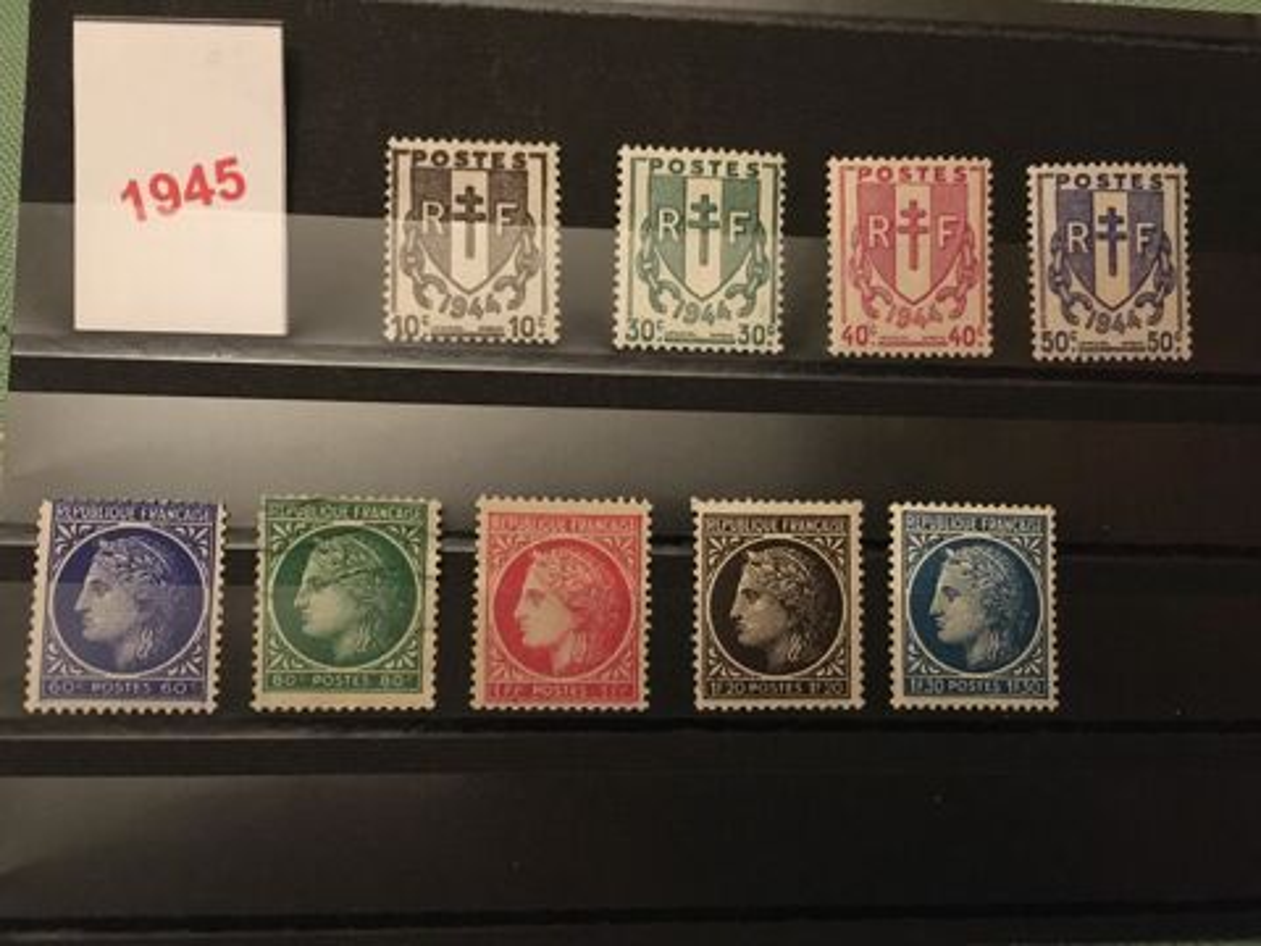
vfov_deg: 48.2
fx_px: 1056
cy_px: 473
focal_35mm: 29
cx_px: 630
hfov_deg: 61.7
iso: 400
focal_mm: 4.15
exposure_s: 1/17
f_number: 2.2
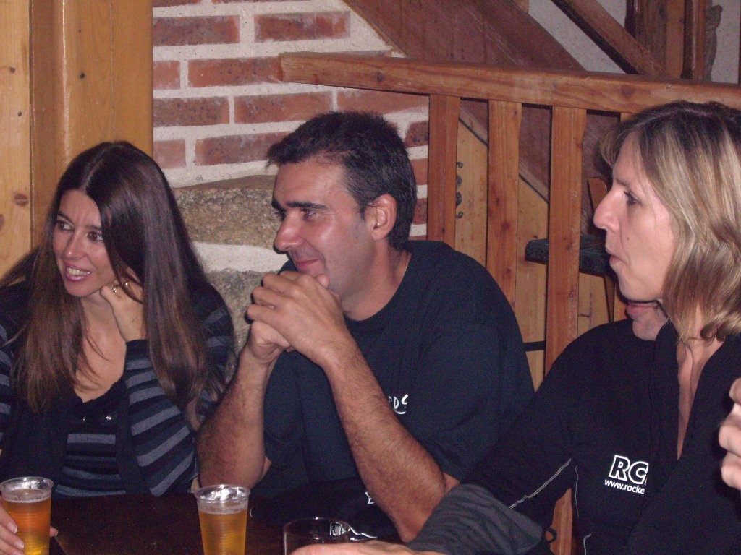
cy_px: 278
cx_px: 370
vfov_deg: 15.7
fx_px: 2012
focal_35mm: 94
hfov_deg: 20.9
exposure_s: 1/100
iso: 400
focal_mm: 15.3
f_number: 4.6
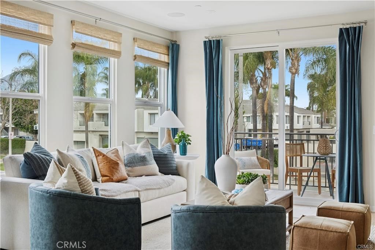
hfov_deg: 46.4
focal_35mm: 42
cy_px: 125
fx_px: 437
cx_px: 188
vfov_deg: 31.9
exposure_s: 1/3.33
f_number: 6.4
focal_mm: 27.7
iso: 200
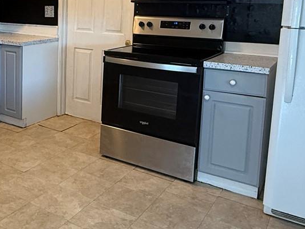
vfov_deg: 33.5
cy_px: 52
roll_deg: +0.0
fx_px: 370
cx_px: 31
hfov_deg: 41.3
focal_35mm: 42
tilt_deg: -7.7
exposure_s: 1/60
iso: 250
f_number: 2.2
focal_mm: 2.22
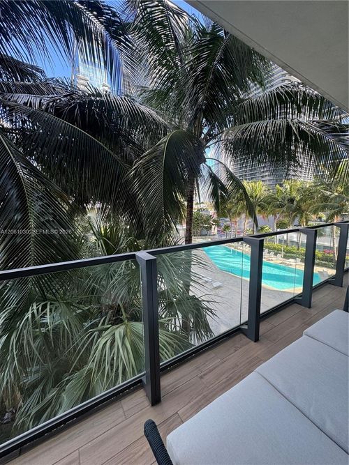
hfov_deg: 85.7
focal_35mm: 14
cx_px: 174
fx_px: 188
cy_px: 232
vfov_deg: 102.1
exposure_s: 1/99
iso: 40
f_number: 2.2
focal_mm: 2.22
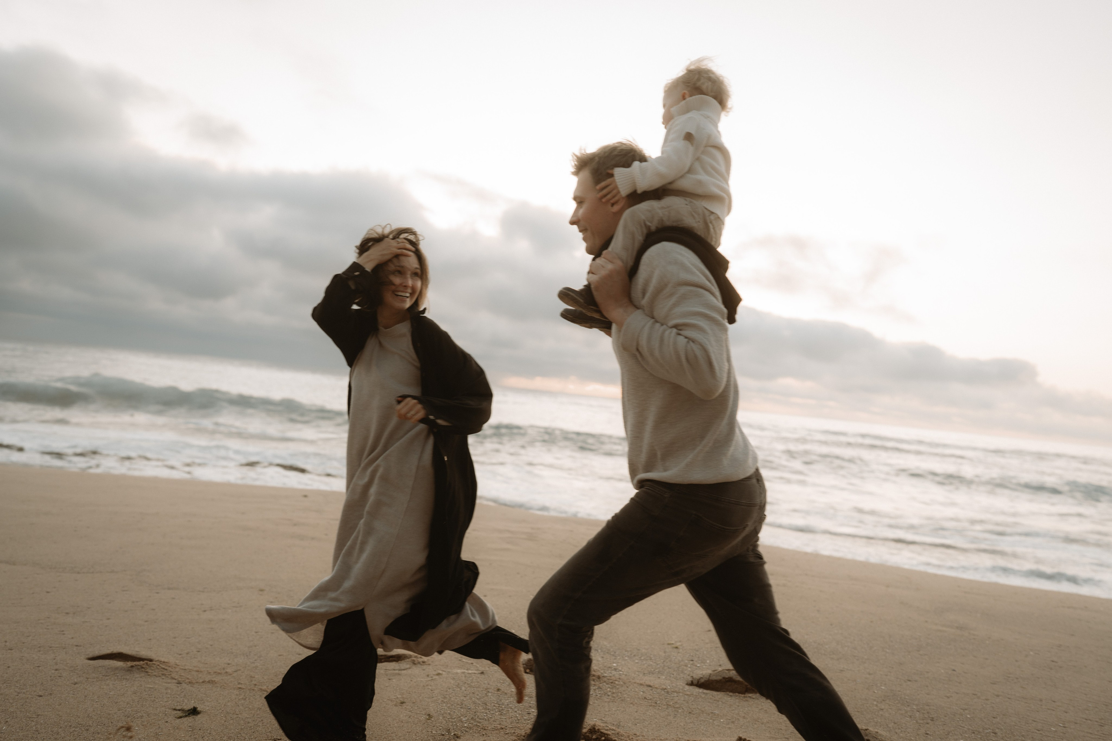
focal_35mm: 35
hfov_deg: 54.4
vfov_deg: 37.9
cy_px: 370
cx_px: 556
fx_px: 1081
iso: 200
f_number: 2.8
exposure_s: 1/640
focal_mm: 35
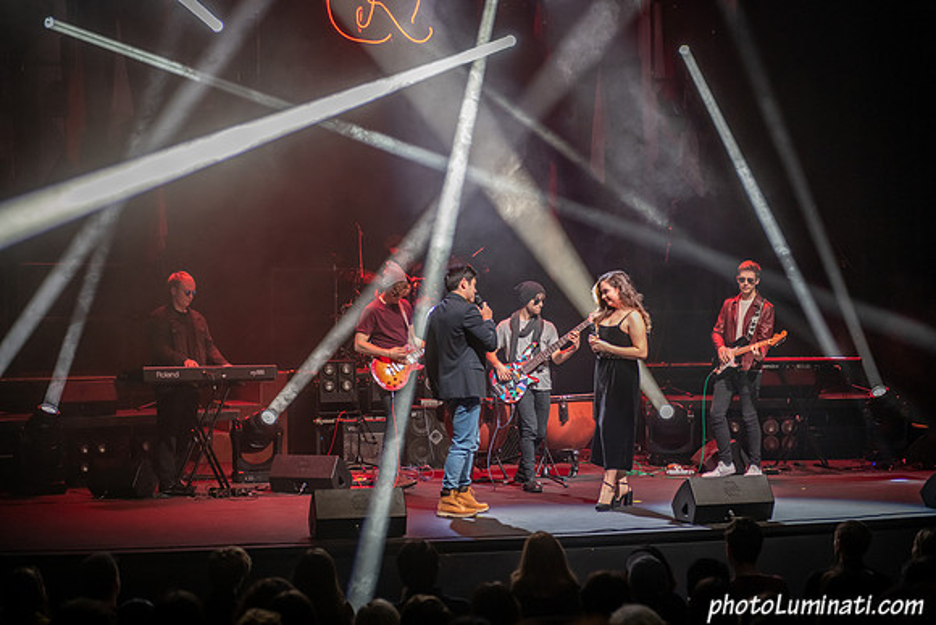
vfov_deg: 19.5
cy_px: 312
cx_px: 468
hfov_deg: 28.8
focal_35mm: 70
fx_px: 1820
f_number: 3.2
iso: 2500
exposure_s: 1/125
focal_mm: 70
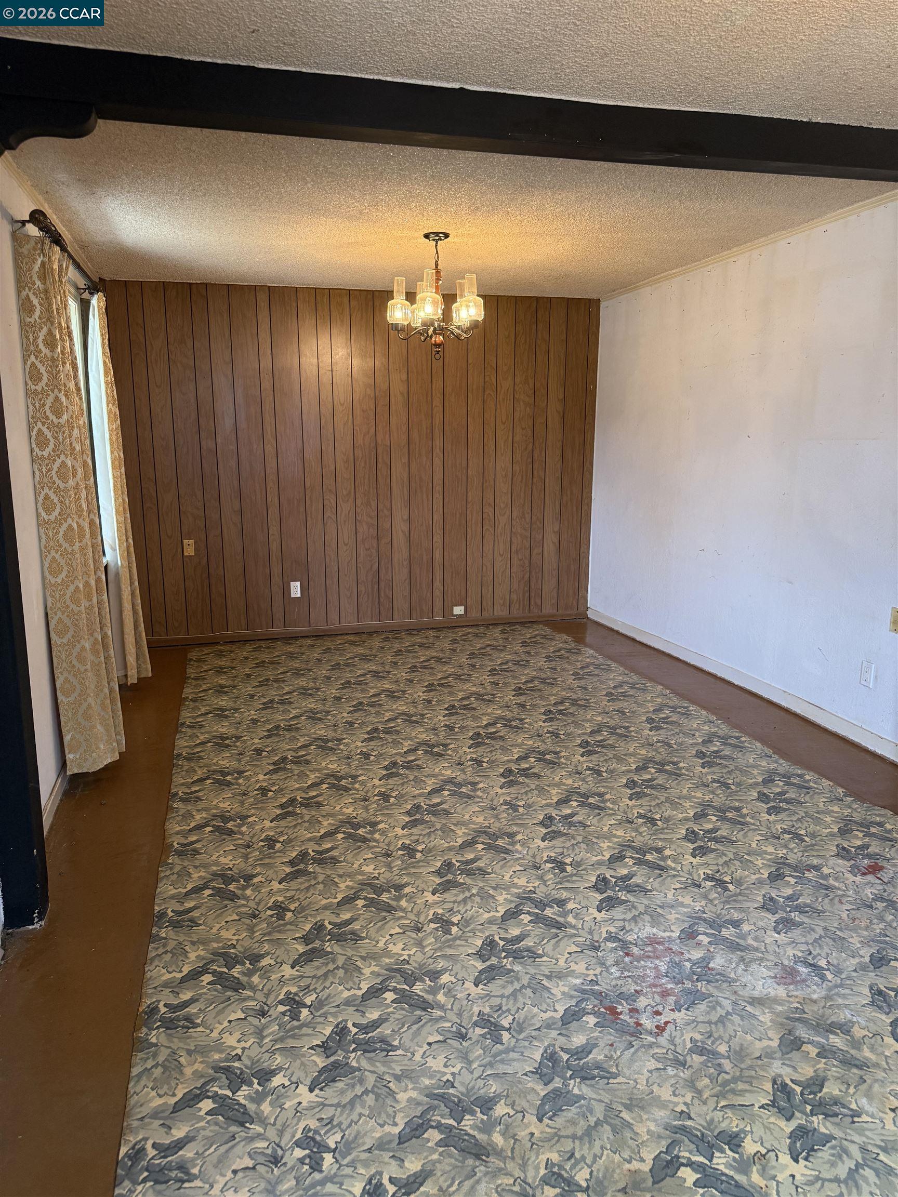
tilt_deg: -12.3
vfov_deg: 71.6
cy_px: 598
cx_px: 449
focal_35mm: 24
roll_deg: -0.5
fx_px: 830
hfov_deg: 56.8
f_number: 1.78
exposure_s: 1/120
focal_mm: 6.76
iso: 320
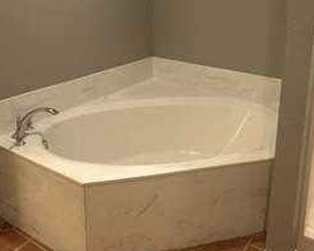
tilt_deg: -11.1
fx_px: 325
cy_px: 45
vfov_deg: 40.3
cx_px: 205
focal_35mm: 35
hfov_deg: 50.8
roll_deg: -2.2
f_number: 2.2
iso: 320
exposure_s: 1/120
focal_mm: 2.22
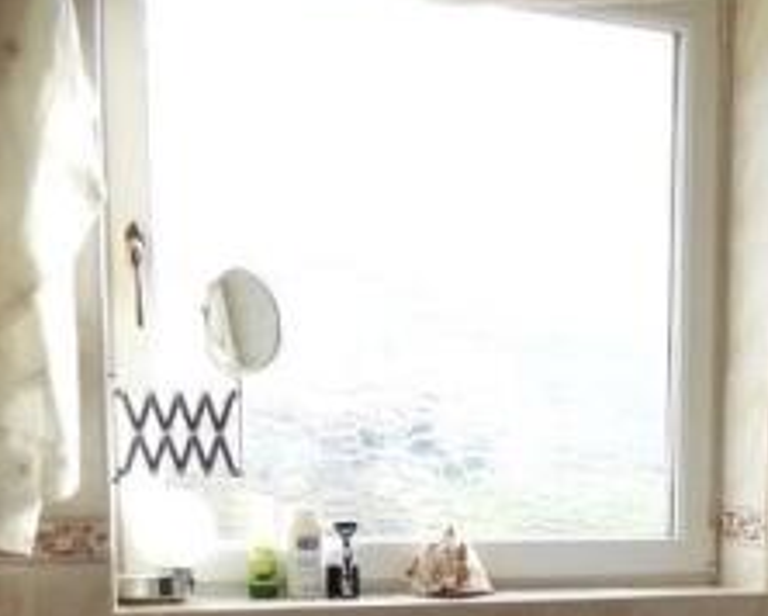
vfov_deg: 22.6
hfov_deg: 28.7
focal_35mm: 64
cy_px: 666
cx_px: 645
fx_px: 1456
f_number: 3.3
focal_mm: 4.3
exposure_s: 1/80
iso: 100
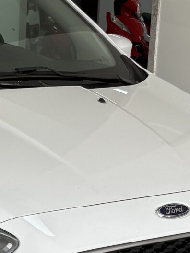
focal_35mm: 126
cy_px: 212
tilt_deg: -15.0
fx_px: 922
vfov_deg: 15.5
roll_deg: -2.2
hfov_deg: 11.7
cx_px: 16
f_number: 1.6
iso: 40
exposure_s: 1/189
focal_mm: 5.96
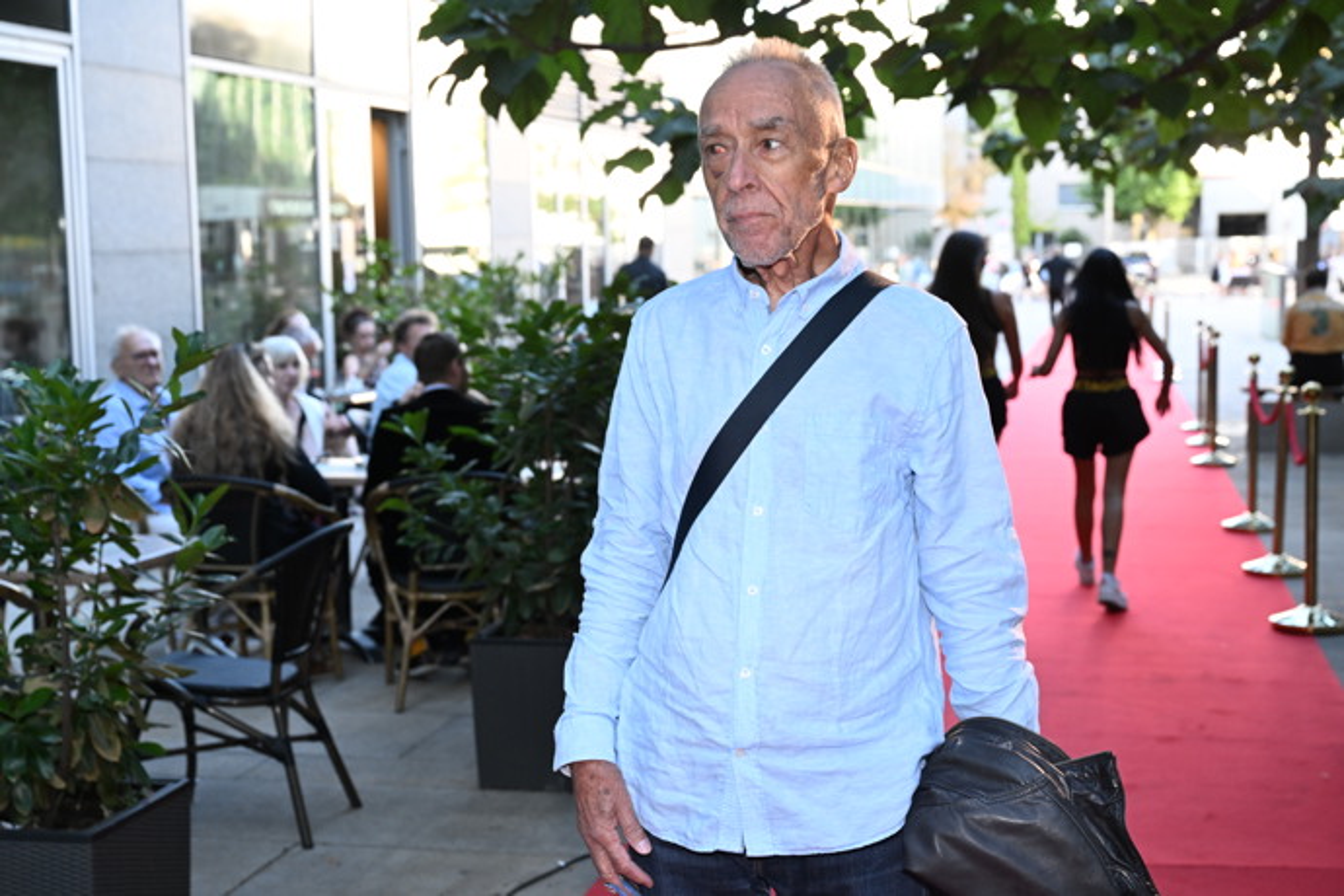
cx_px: 672
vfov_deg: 26.0
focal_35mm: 52
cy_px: 448
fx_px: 1941
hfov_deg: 38.2
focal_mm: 52
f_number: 5.6
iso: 1600
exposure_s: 1/200
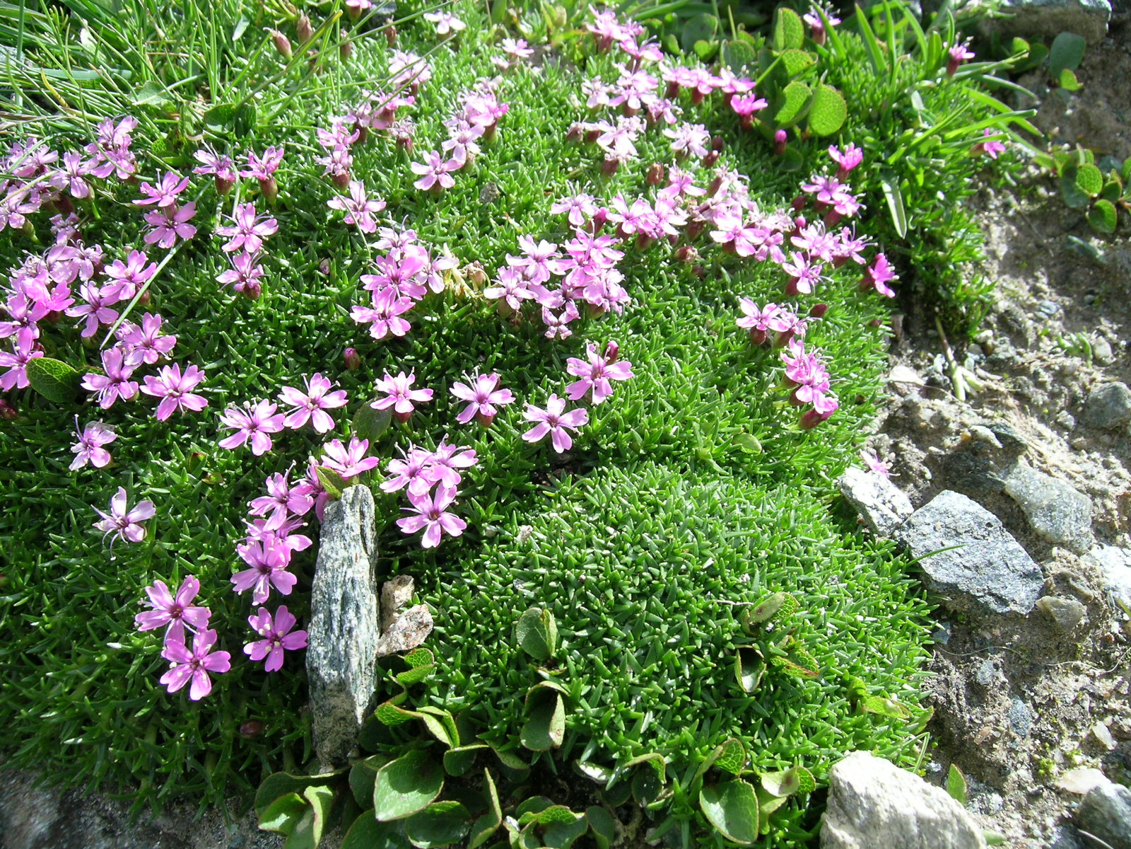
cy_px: 424
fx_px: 915
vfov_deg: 49.7
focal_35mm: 28
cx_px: 566
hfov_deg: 63.4
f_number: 5.6
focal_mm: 5.8
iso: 50
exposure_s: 1/190
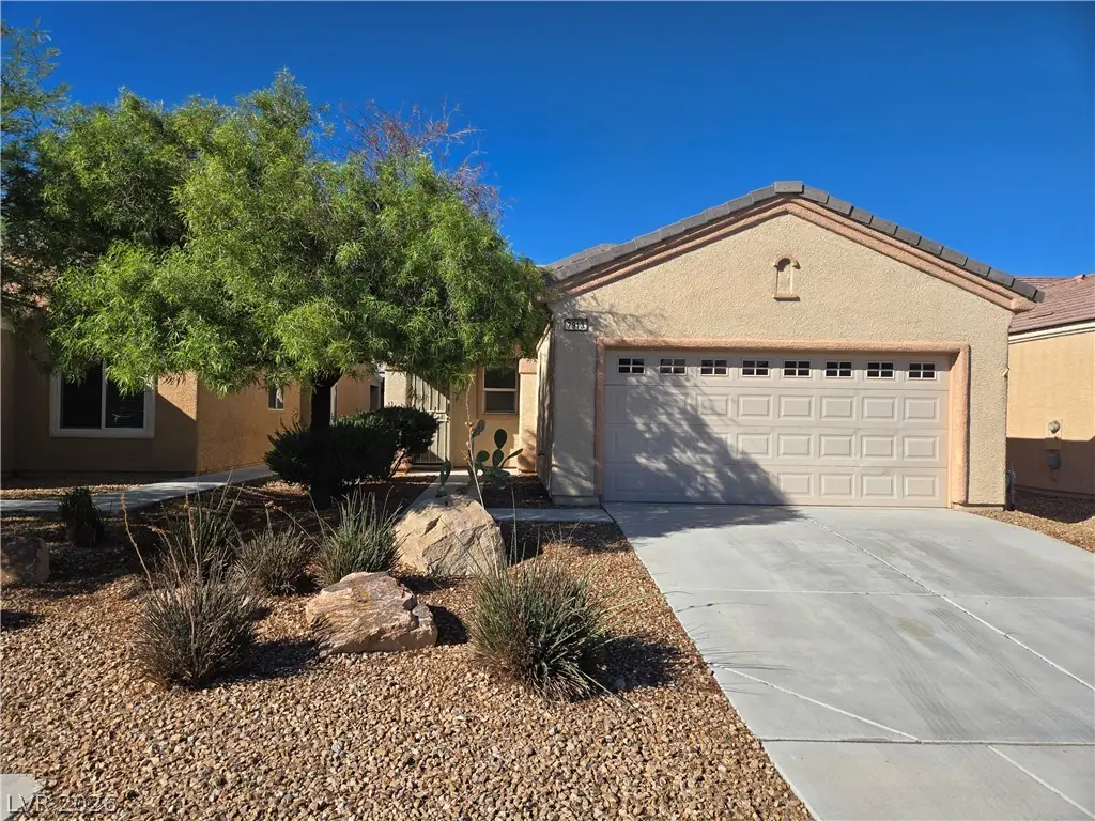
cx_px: 548
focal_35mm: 23
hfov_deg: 73.9
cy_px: 410
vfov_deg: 58.9
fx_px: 728
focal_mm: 5.4
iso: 25
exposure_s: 1/2277
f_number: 1.8
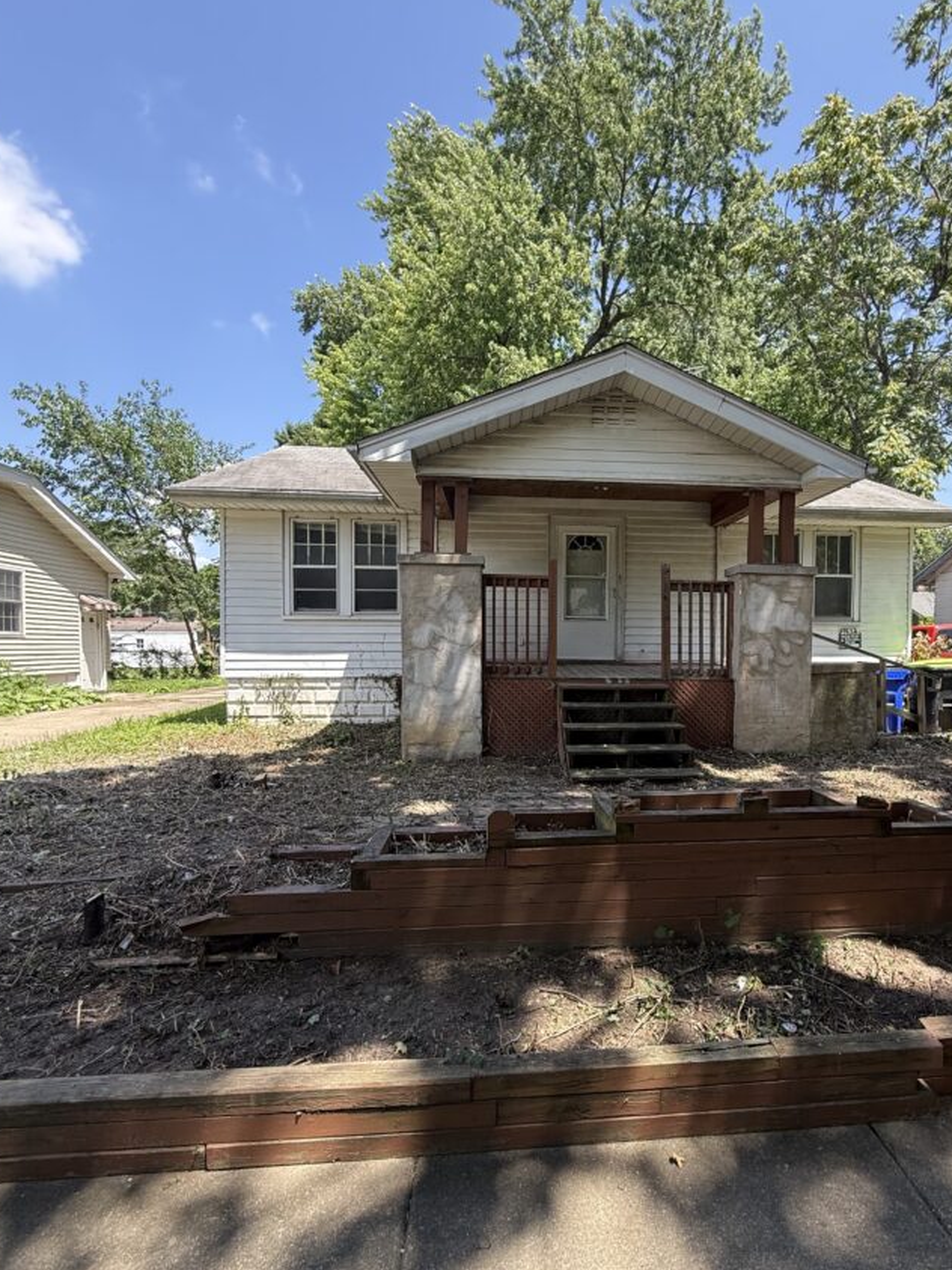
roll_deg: -2.2
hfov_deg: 74.1
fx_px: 624
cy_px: 669
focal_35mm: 17
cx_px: 556
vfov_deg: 91.0
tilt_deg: -1.1
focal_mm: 2.22
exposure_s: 1/312
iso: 64
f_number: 2.2
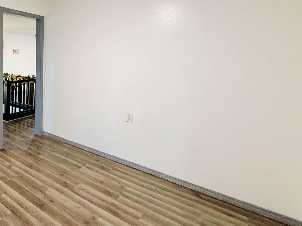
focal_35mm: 24
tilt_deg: -4.4
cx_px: 46
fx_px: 209
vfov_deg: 55.7
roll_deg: -1.1
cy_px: 76
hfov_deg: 63.1
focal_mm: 2.22
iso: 500
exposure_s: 1/60
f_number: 2.2
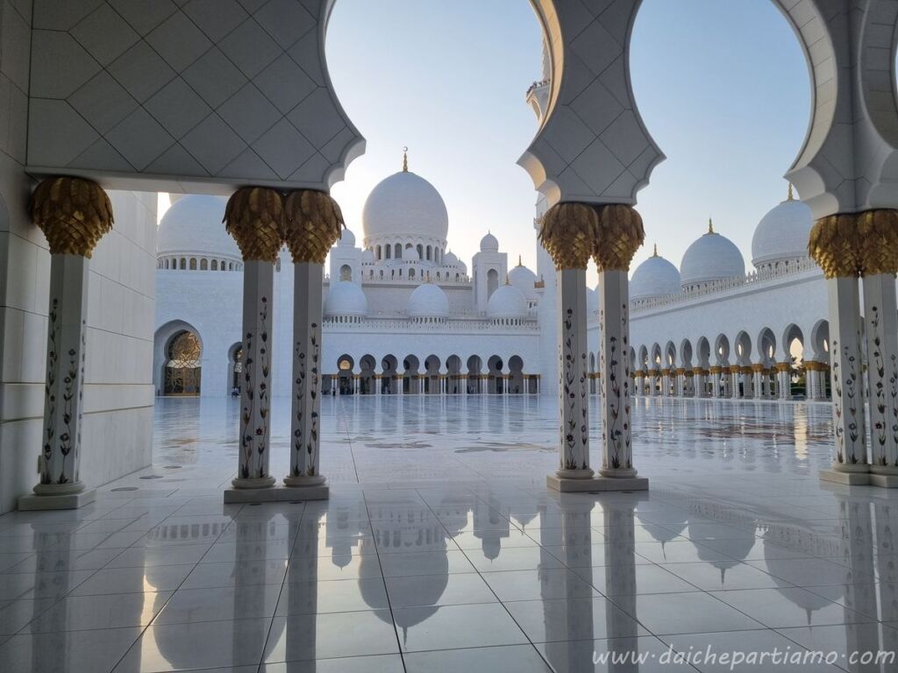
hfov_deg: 67.3
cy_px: 336
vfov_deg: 53.1
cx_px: 449
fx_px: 674
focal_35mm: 26
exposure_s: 1/1708
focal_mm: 5.4
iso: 50
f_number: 1.8
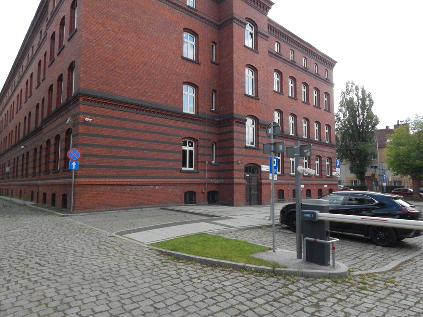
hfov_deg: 73.9
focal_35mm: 23
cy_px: 158
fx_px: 281
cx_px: 212
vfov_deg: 58.9
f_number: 6
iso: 800
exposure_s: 1/1500
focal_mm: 4
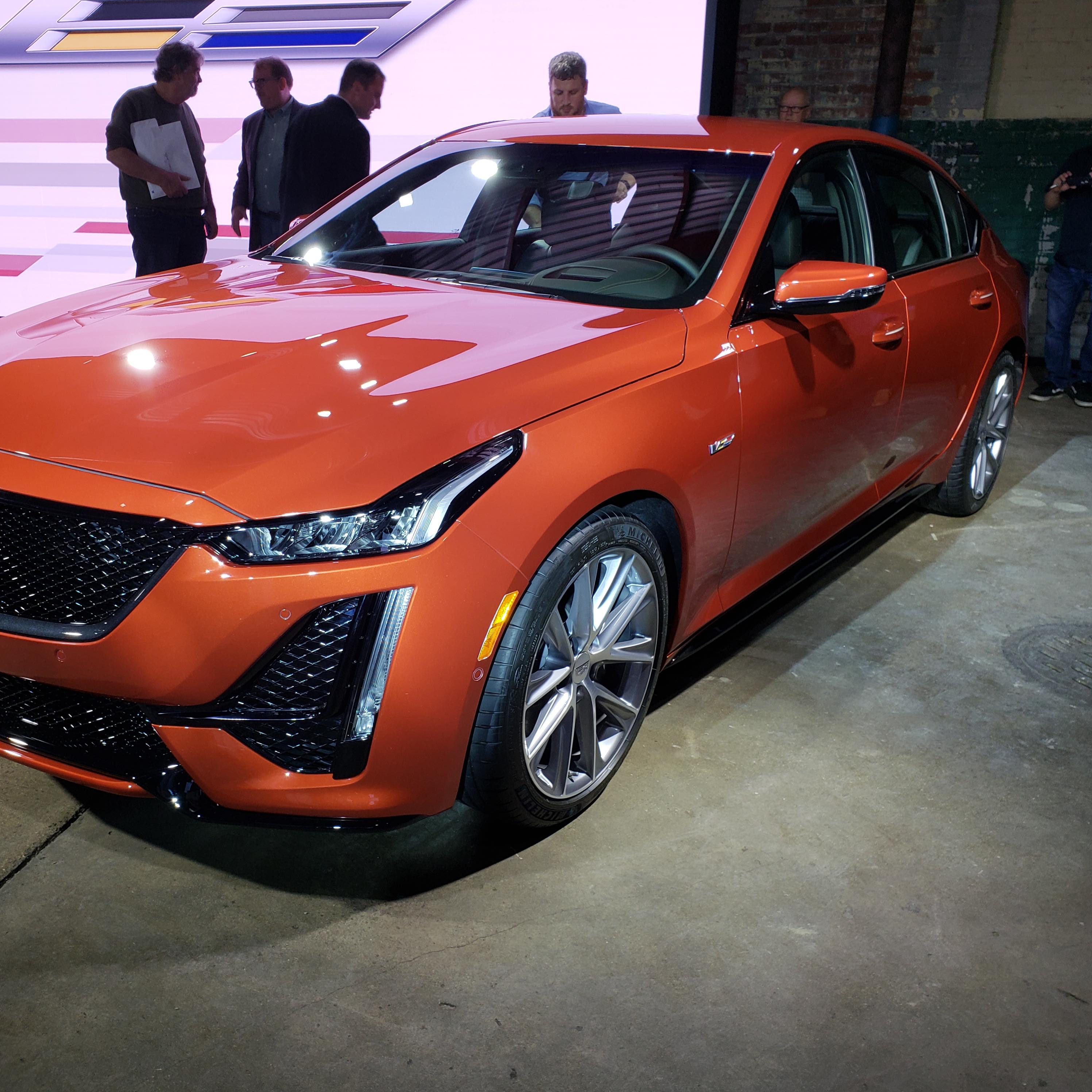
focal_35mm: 31
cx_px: 456
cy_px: 551
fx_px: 1106
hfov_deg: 52.3
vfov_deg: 52.5
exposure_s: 1/100
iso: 100
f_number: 2.4
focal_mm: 4.3
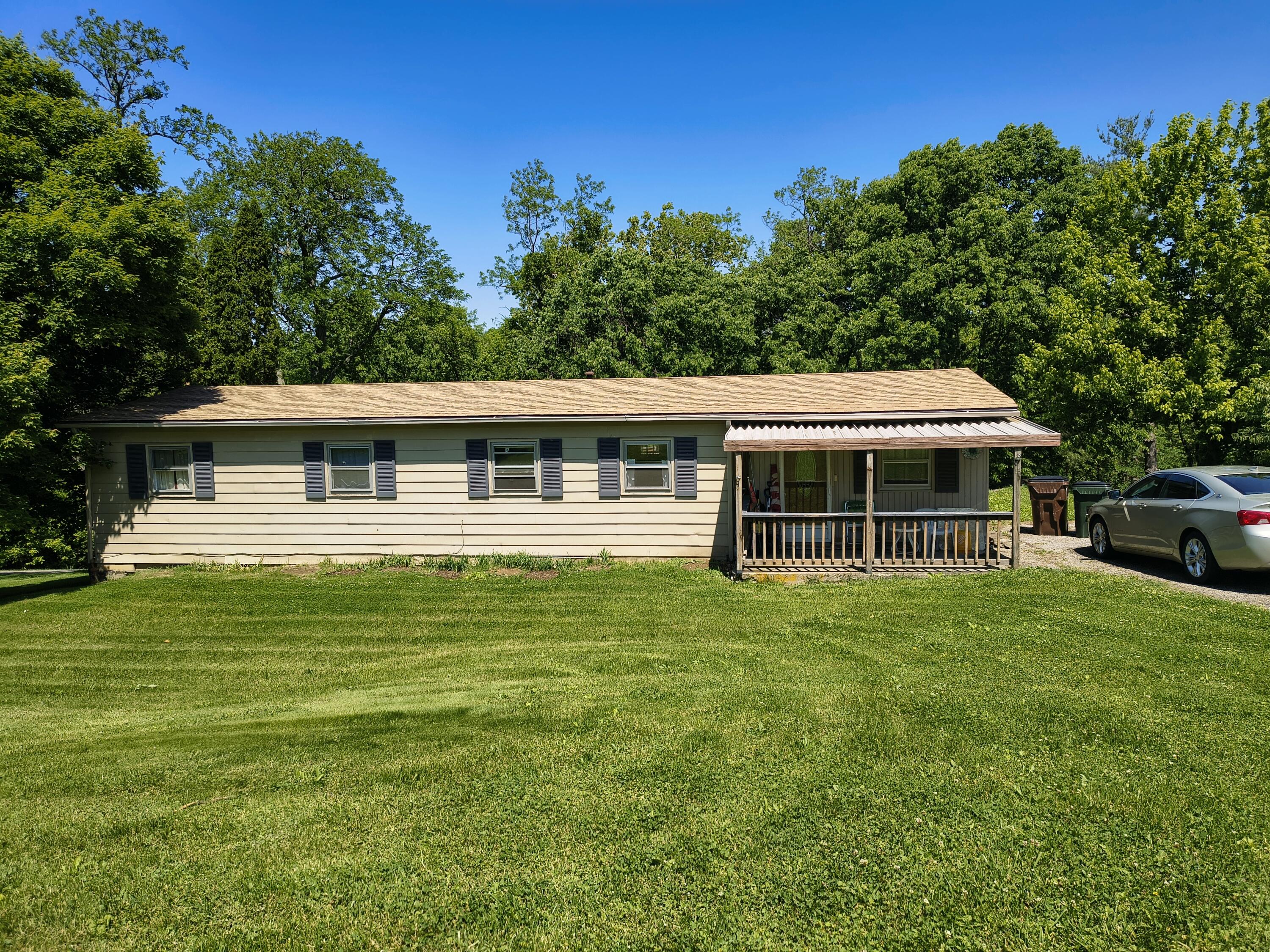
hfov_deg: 71.6
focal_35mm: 24
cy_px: 476
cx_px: 635
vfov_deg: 56.8
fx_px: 881
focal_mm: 5.56
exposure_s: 1/1632
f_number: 1.8
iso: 101
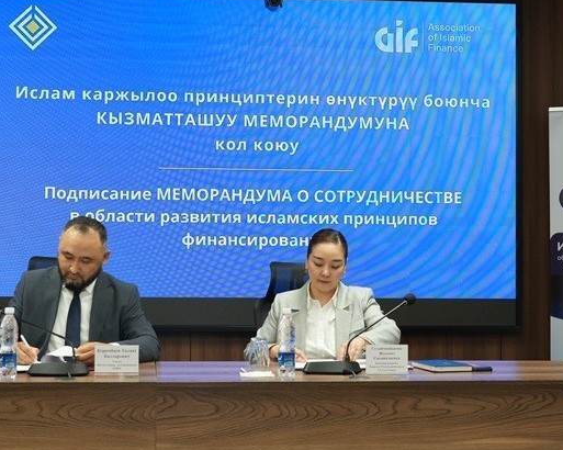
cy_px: 223
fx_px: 800
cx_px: 244
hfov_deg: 38.7
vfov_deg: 31.4
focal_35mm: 48
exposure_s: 1/100
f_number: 5.6
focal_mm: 41
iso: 1600
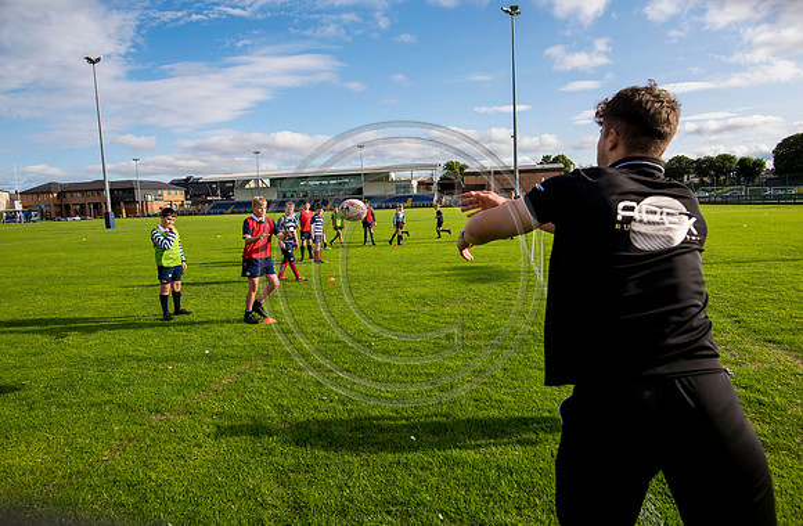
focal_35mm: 21
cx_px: 413
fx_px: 459
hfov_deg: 82.3
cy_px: 250
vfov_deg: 59.6
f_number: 4
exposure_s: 1/1600
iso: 250
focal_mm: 20
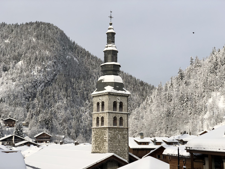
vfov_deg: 28.0
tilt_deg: +10.4
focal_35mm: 52
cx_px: 112
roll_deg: +0.6
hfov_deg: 36.8
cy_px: 84
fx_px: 338
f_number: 2.4
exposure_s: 1/1230
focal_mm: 6
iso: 16
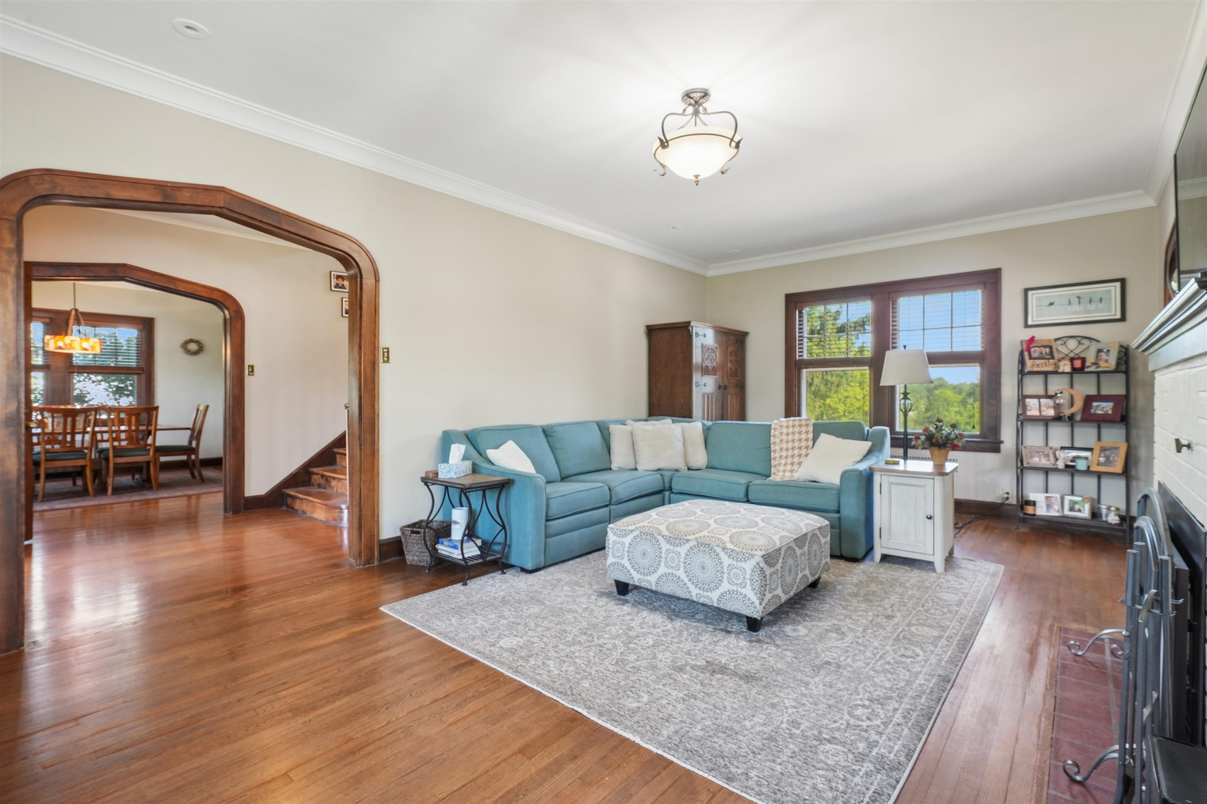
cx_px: 604
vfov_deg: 73.7
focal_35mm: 16
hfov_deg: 96.7
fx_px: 536
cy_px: 402
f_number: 10
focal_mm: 16
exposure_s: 1/13
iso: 800
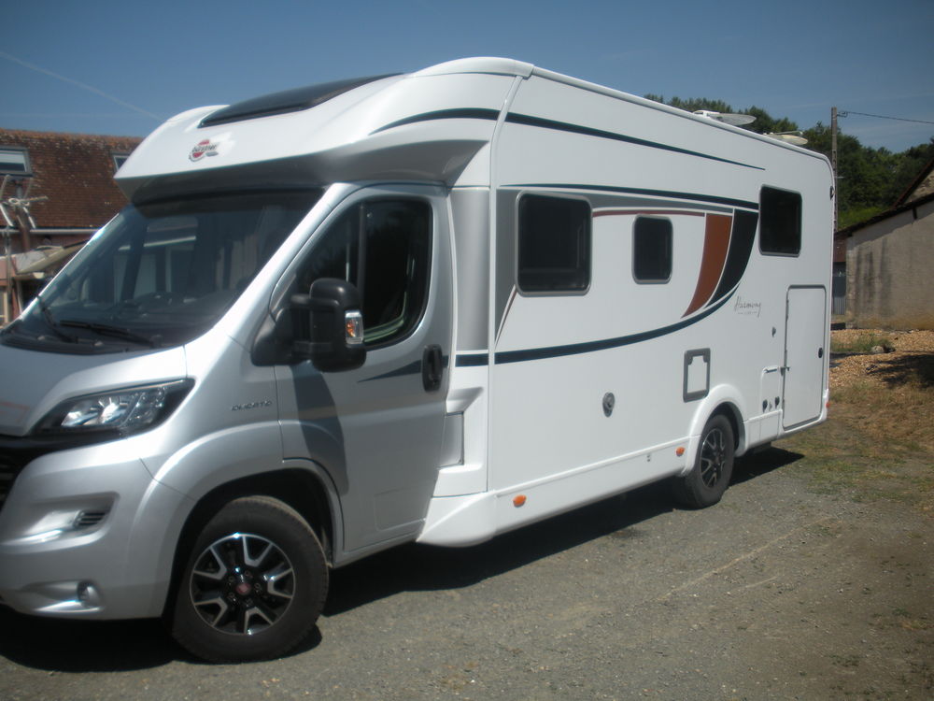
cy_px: 350
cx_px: 467
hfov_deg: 52.6
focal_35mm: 35
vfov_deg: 40.7
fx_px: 944
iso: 64
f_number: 3.5
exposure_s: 1/1225
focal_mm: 6.3
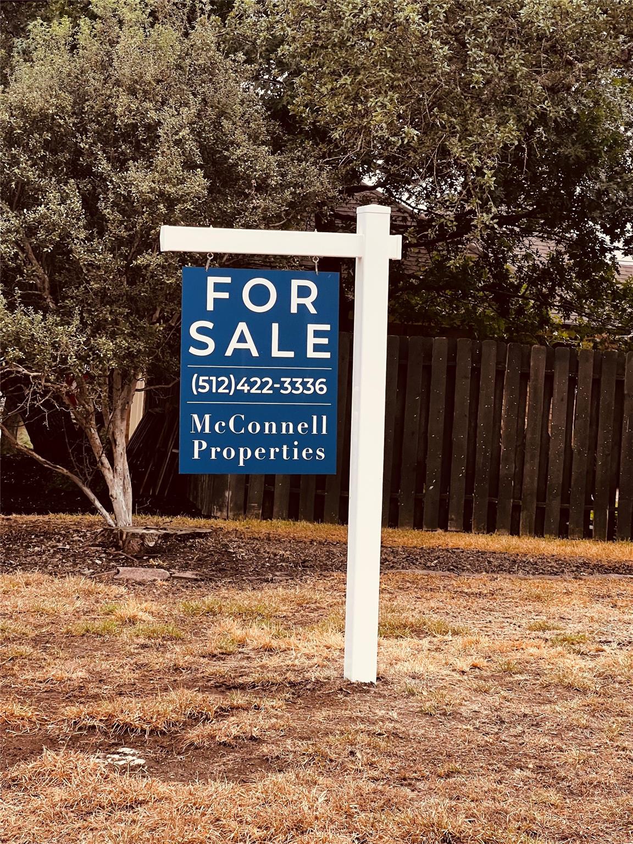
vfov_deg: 25.3
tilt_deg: -0.4
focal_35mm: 77
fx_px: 1877
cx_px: 316
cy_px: 422
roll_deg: -3.7
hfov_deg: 19.1
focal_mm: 9
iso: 125
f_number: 2.8
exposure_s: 1/99
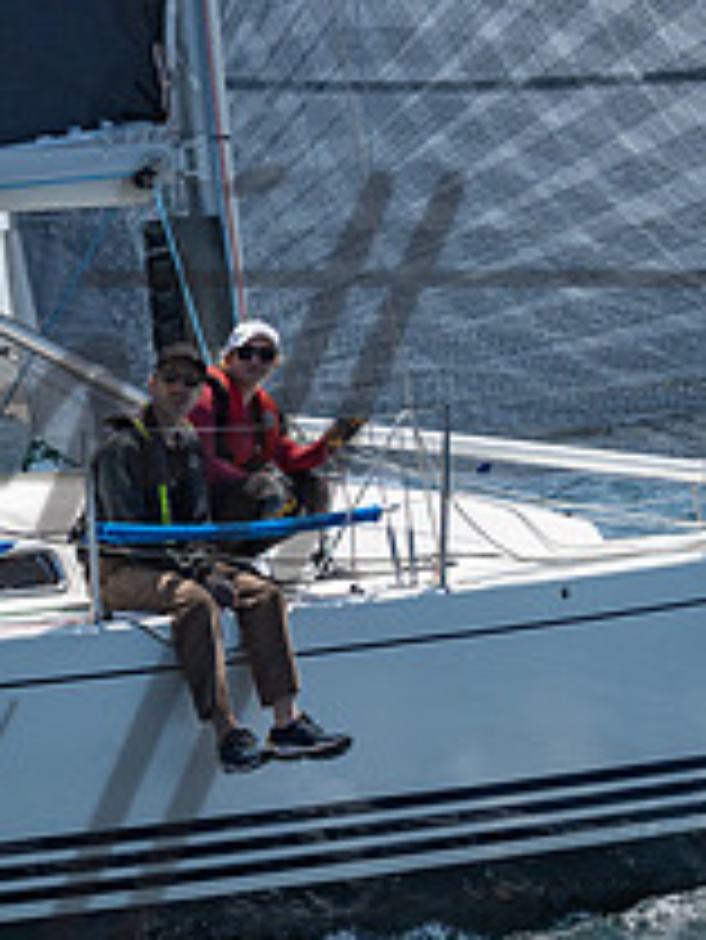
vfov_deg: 8.5
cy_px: 388
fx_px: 6302
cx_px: -244
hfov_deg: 6.4
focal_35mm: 232
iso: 250
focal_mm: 80
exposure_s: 1/2000
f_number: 6.3
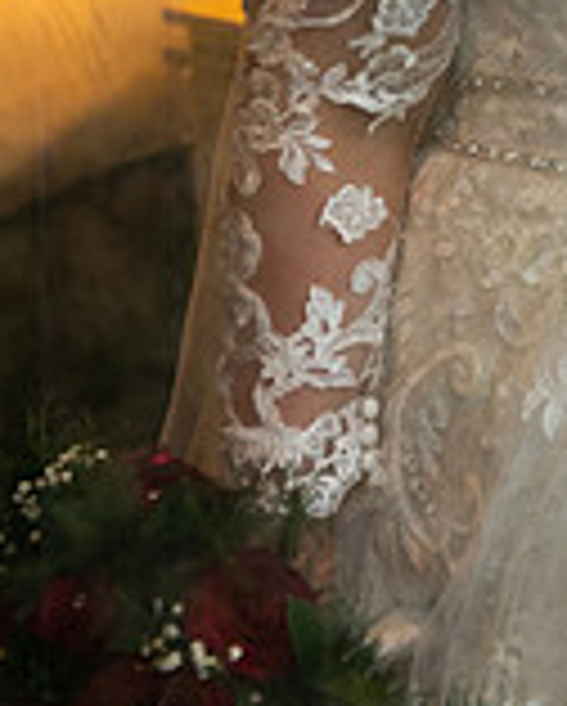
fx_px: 2701
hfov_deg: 11.8
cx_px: 657
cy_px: -265
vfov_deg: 14.2
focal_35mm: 129
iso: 800
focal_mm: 48
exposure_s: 1/160
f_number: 3.5
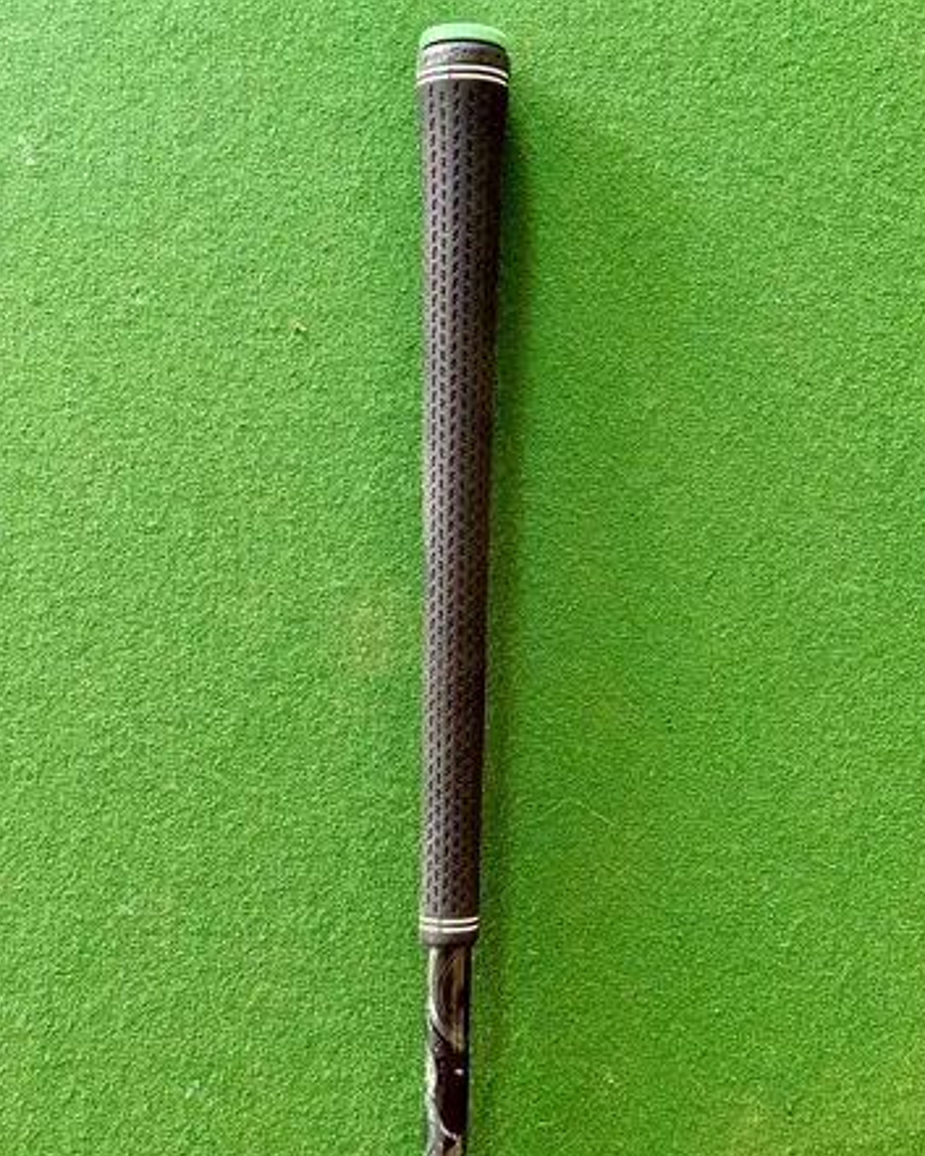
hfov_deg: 29.7
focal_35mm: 51
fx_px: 1745
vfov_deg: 36.6
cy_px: 540
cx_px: 466
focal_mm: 6.76
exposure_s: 1/32
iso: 500
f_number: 1.78
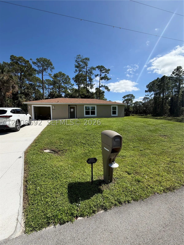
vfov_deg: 102.1
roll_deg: +0.4
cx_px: 92
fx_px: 99
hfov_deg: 85.7
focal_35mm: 14
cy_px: 122
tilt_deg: -4.6
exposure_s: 1/928
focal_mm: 2.22
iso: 20
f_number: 2.2
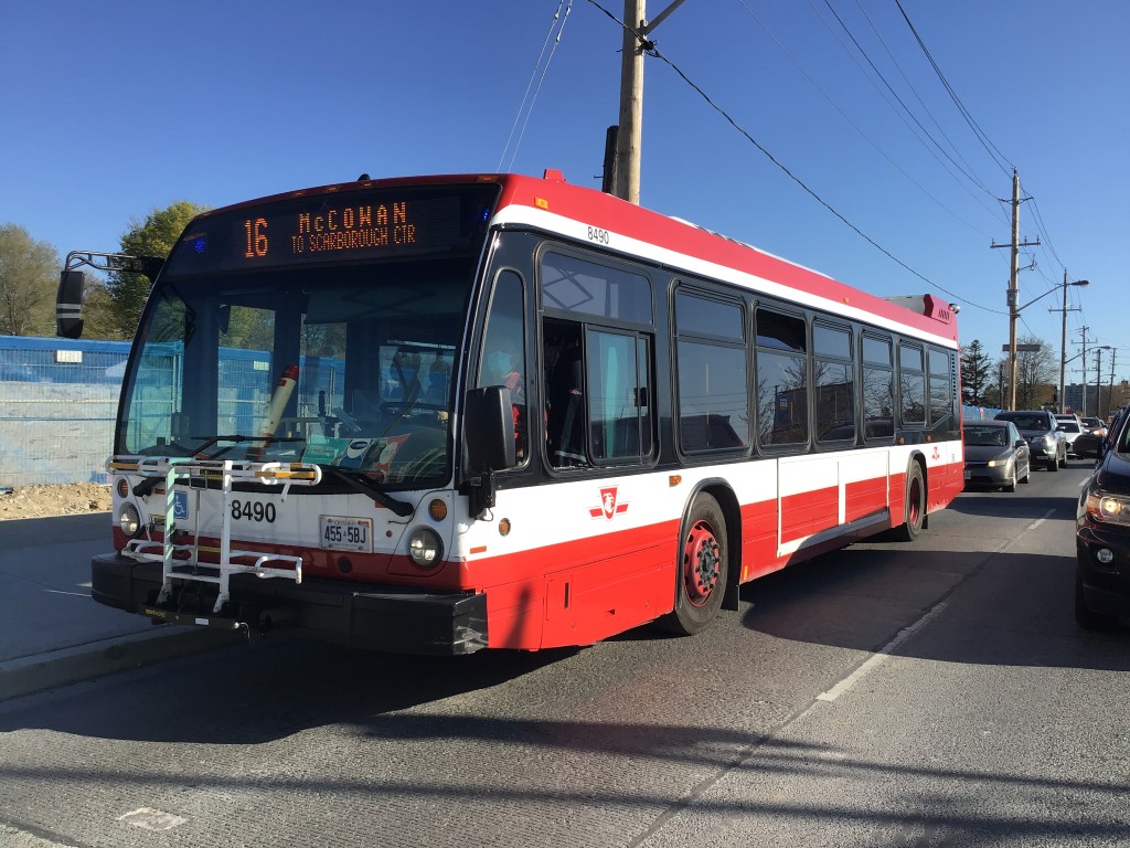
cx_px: 565
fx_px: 1012
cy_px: 424
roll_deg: -1.0
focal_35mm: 31
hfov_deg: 58.4
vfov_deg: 45.4
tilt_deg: -0.3
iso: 25
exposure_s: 1/947
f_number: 2.4
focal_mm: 3.3
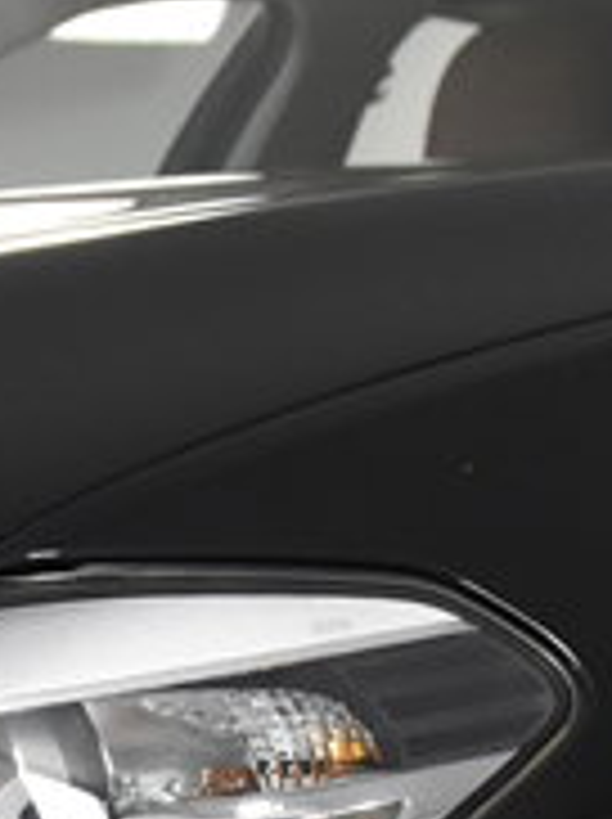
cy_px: 1415
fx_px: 4229
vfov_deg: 10.5
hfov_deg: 8.1
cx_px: -392
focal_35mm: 179
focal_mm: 22
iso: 1600
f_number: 5
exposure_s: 1/100
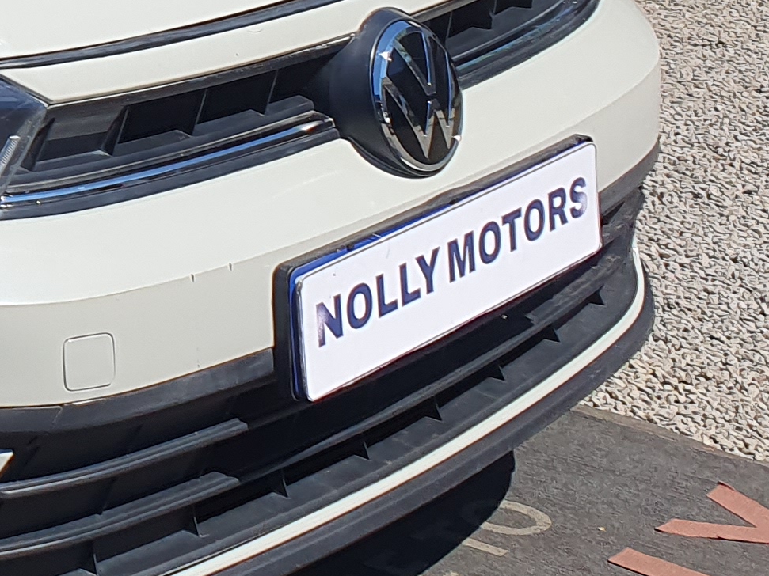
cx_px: -406
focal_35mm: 108
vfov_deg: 13.3
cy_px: -128
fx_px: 2399
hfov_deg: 16.5
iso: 50
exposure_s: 1/2144
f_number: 2.4
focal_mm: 4.32
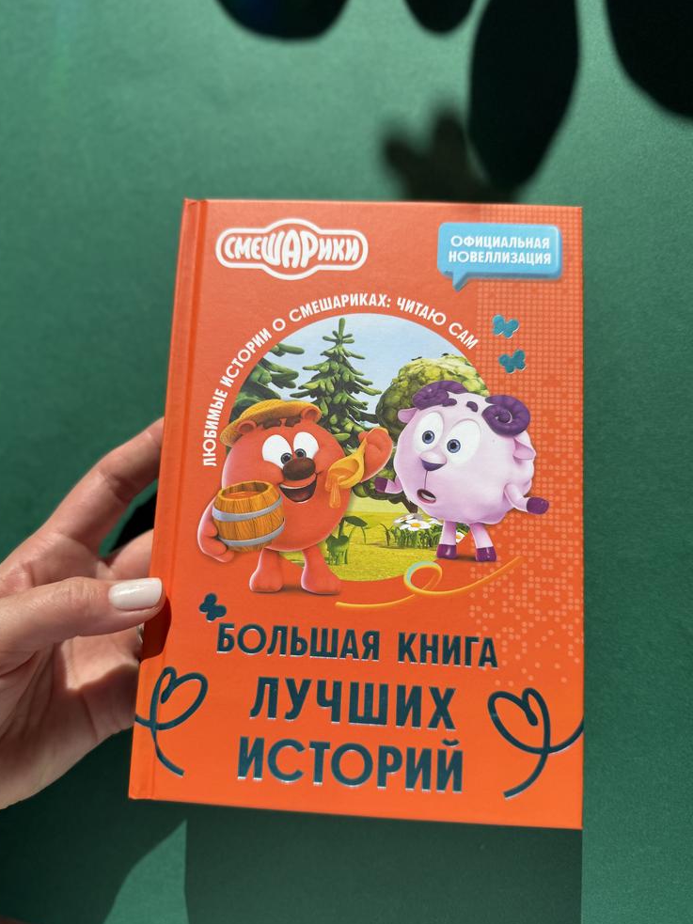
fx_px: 667
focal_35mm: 25
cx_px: 347
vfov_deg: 69.4
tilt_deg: -76.2
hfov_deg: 54.9
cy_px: 478
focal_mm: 6.76
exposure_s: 1/6173
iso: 80
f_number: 1.78
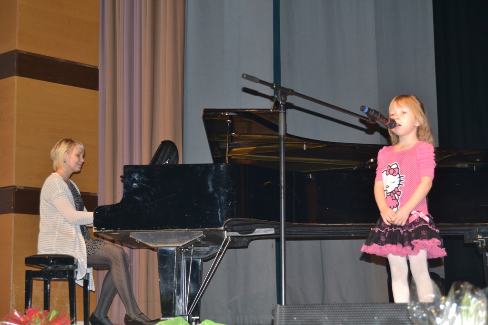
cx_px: 244
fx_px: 976
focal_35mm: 72
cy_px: 162
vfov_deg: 18.9
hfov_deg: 28.1
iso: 800
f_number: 5.3
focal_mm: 48
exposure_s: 1/60
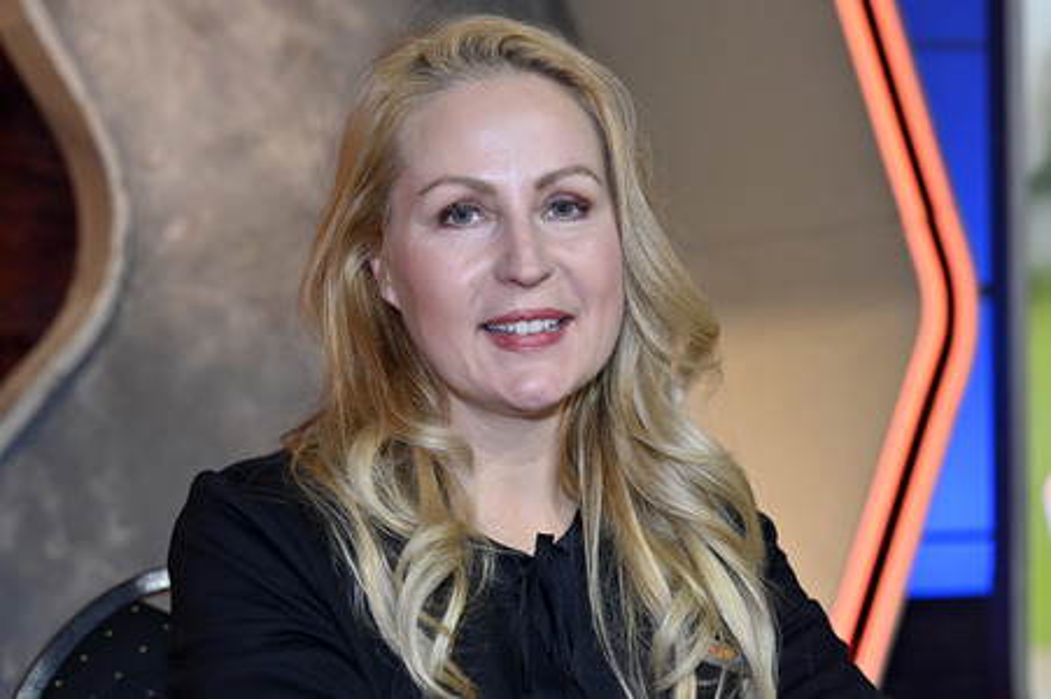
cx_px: 526
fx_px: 1517
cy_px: 350
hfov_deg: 38.2
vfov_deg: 26.0
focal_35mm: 52
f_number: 4
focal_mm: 52
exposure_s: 1/200
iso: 1000
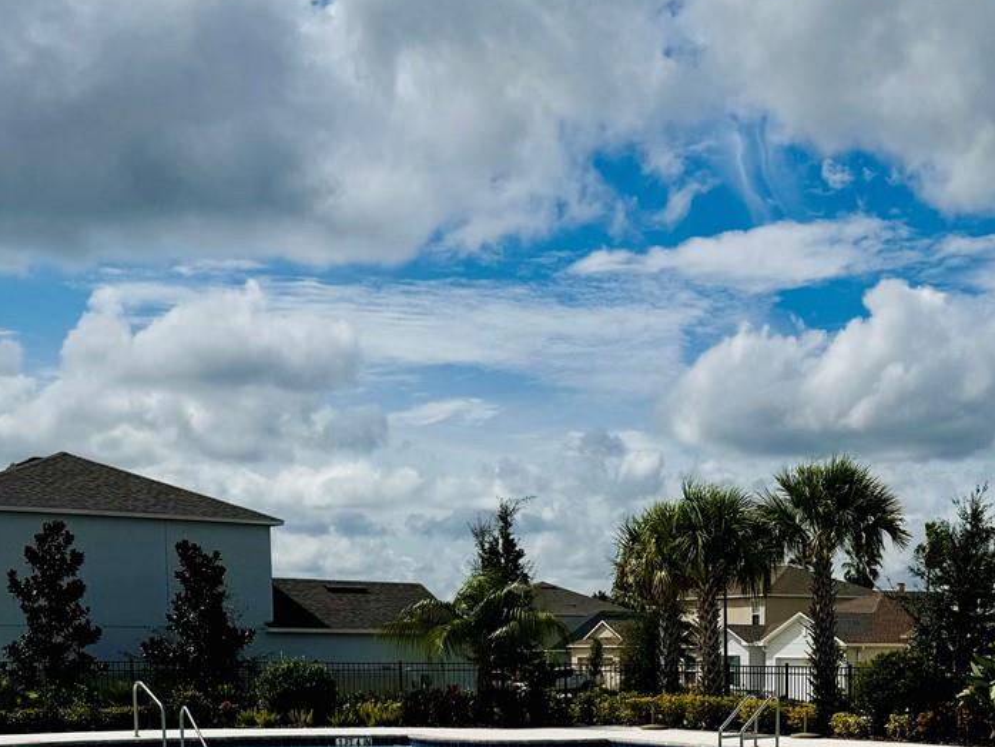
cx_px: 724
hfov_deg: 34.3
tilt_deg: -5.5
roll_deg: +0.3
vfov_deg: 24.8
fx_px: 1581
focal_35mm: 55
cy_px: 815
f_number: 1.78
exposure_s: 1/20000
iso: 80
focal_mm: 6.76
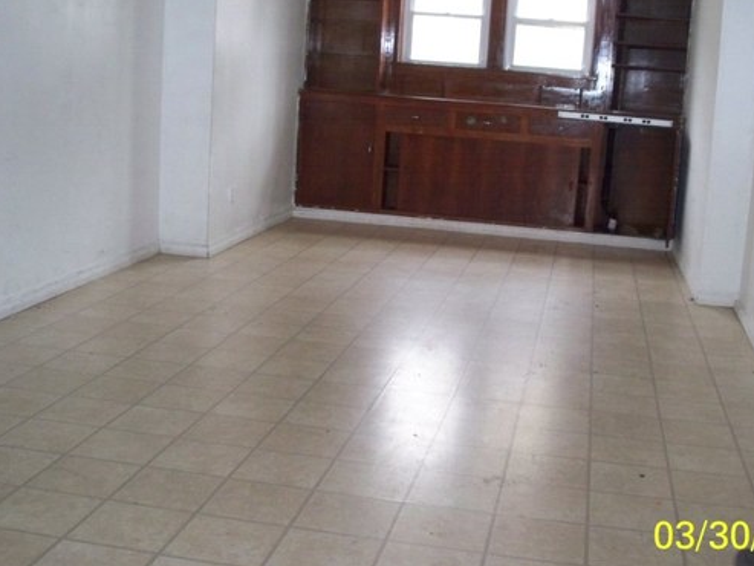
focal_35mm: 48
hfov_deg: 39.6
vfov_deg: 30.3
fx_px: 1046
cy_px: 263
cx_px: 434
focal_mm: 7.9
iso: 400
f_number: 3.4
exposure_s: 1/30
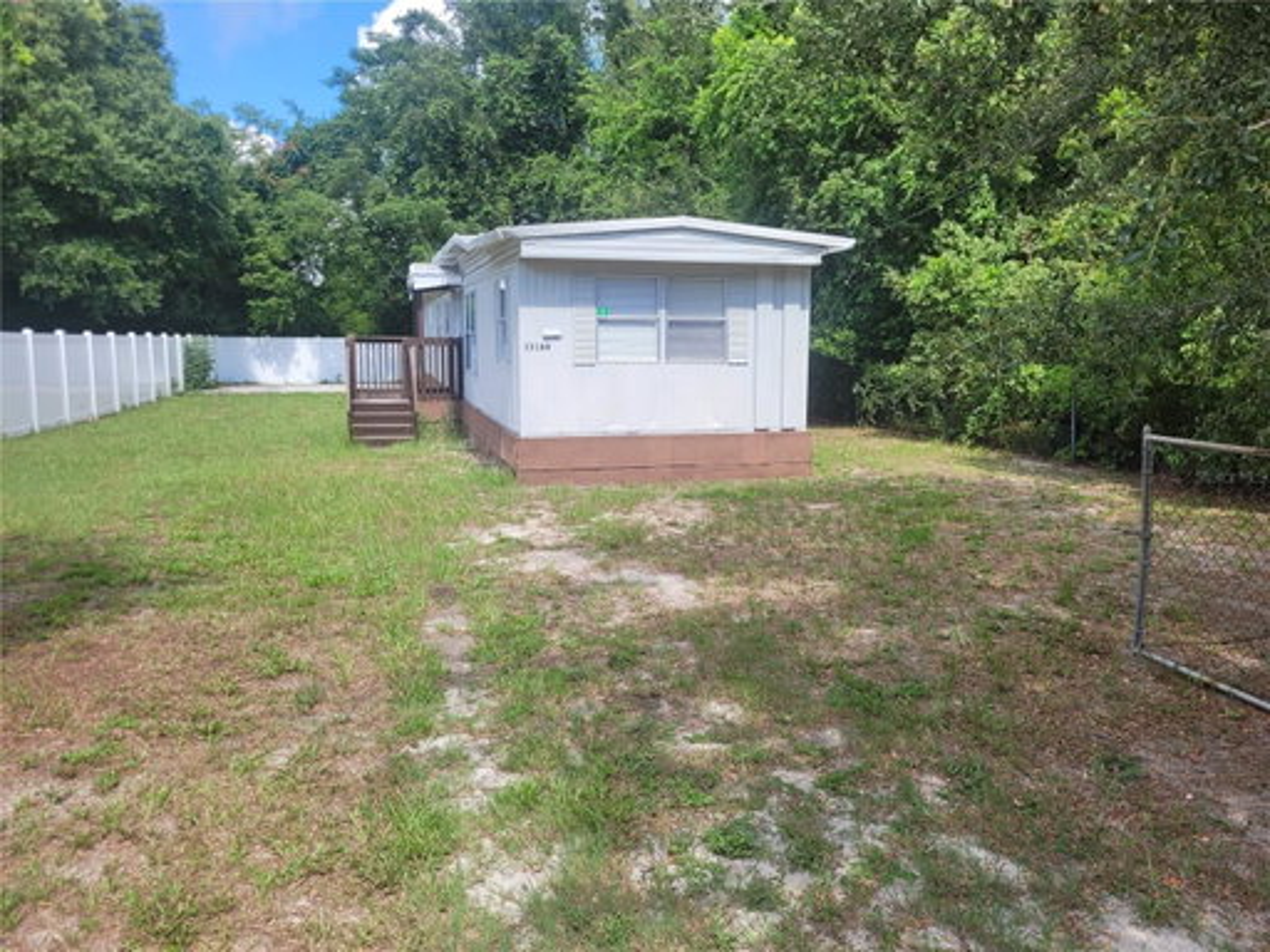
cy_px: 476
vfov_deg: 53.1
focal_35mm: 26
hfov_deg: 67.3
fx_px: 954
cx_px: 635
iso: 40
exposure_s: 1/922
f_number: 1.8
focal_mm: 5.4
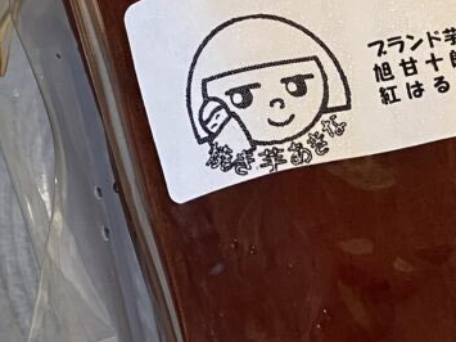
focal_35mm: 101
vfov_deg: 14.6
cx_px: 362
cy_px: 194
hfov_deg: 19.3
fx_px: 1330
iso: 320
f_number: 1.8
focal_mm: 3.99
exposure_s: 1/49
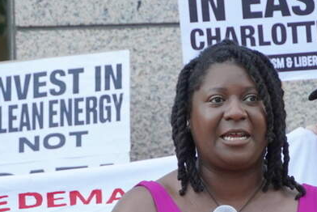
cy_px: 231
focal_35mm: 446
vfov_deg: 3.1
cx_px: 67
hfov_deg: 4.6
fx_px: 3926
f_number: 5.6
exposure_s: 1/160
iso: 400
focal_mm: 97
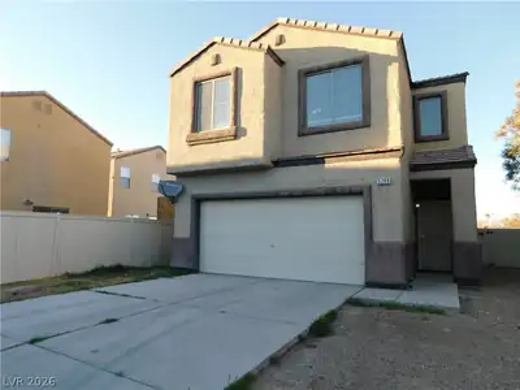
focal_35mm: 23
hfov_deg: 73.9
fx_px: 346
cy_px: 195
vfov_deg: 58.9
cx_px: 260
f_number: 3
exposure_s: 1/400
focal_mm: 4
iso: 125
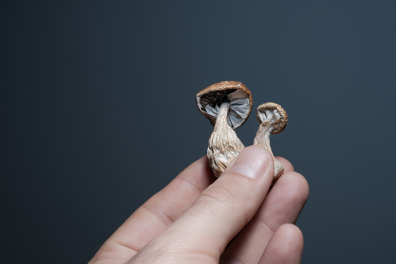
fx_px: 583
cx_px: 198
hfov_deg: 37.5
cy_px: 132
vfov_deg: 25.5
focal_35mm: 53
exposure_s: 1/125
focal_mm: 35
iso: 160
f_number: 11
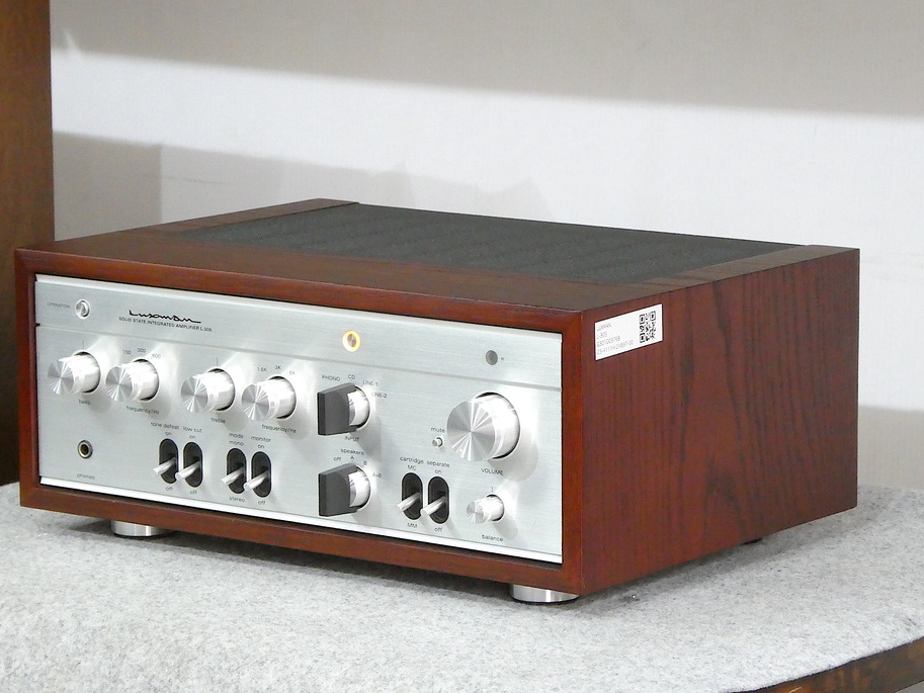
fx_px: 3791
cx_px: 440
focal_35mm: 142
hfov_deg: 13.9
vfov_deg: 10.4
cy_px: 353
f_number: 5.6
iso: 1600
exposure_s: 1/30
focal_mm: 24.2
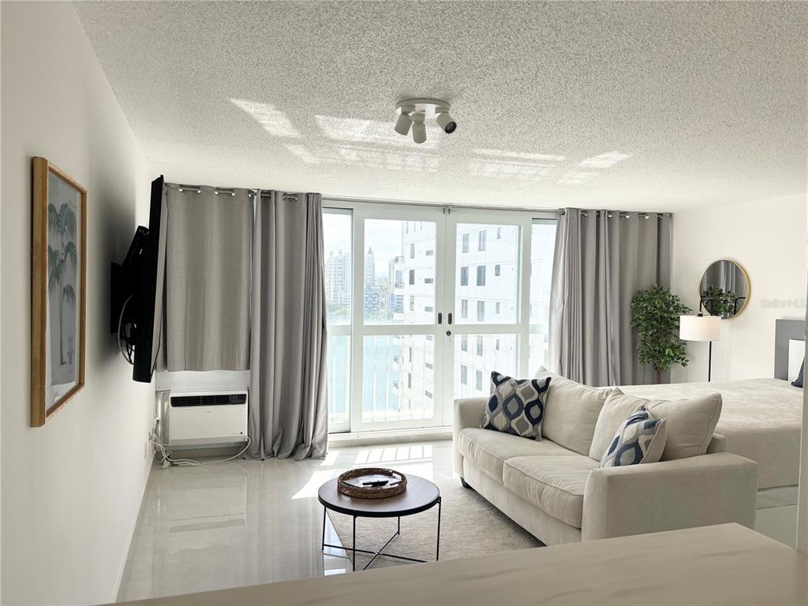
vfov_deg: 53.1
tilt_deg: -1.0
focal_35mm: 26
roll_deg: -0.8
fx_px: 607
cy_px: 303
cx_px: 404
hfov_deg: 67.3
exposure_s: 1/1344
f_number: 1.6
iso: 50
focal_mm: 5.96
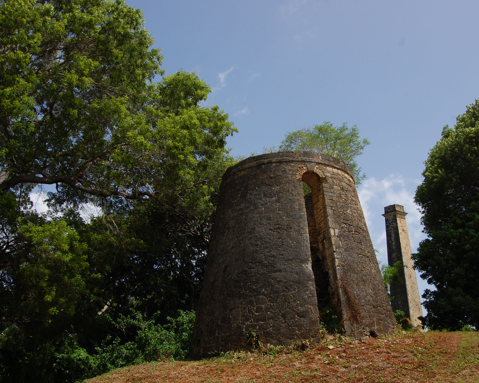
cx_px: 272
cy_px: 193
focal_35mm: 31
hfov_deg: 57.0
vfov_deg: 47.1
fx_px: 439
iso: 200
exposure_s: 1/320
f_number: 9
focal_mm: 18
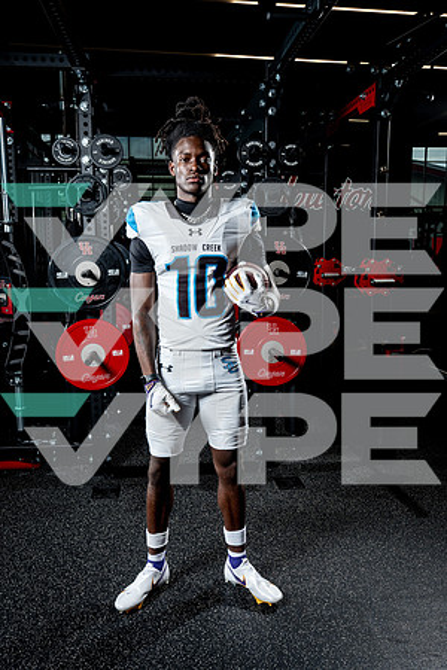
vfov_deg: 60.3
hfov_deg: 42.3
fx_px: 577
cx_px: 224
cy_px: 335
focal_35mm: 31
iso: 640
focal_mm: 31
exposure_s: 1/250
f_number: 9
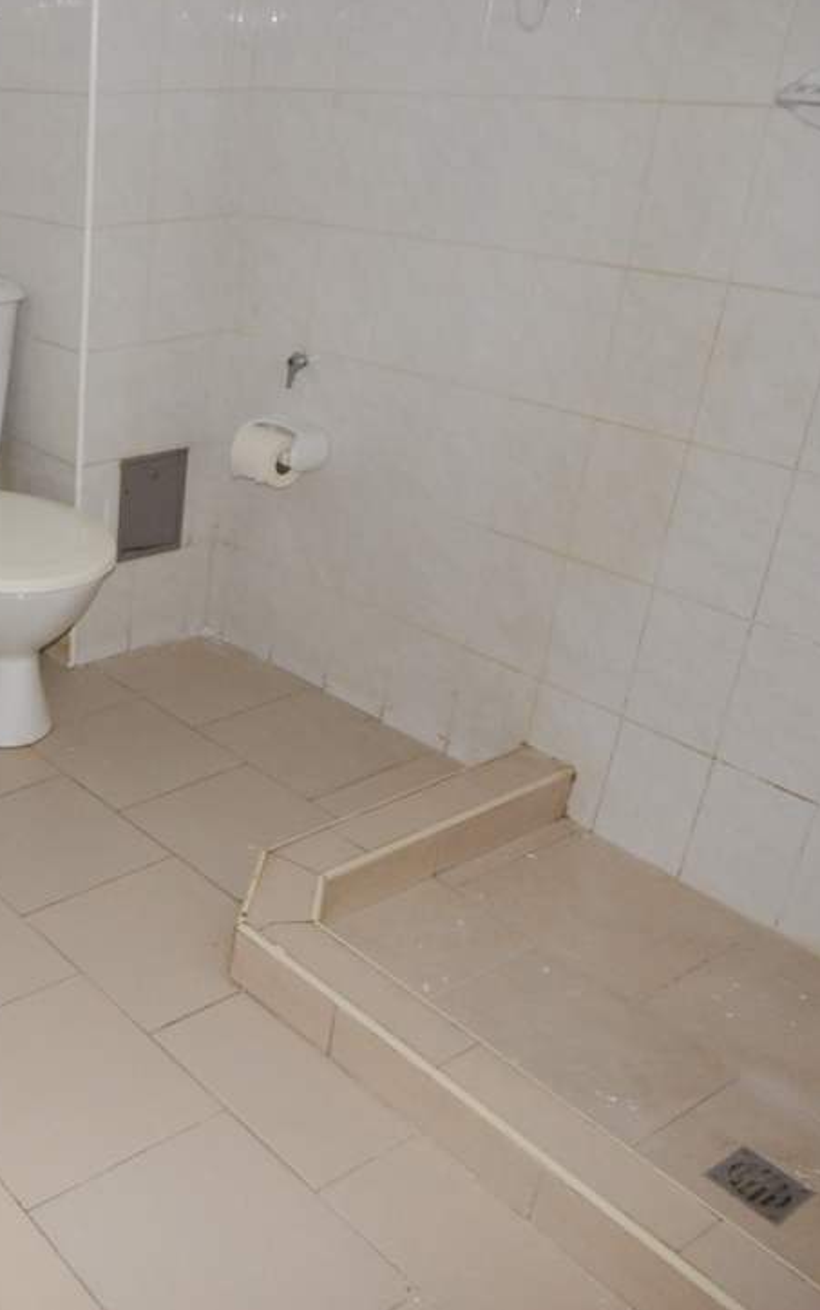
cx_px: -63
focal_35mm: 36
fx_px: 1286
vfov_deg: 54.0
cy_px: 646
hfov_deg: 31.7
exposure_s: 1/30
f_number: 3.1
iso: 200
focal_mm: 4.5
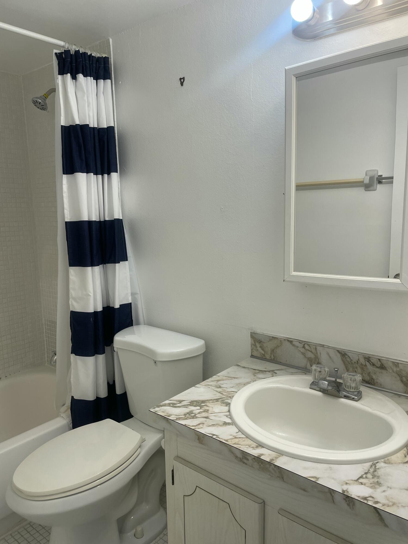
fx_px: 409
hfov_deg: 53.1
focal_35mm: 26
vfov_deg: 67.3
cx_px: 204
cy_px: 272
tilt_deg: -10.5
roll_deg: +1.9
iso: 40
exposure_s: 1/120
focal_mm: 4.2
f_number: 1.6
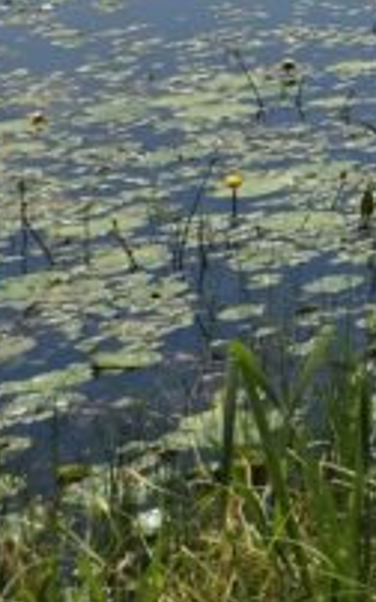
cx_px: 1500
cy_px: -316
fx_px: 2118
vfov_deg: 15.0
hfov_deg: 7.4
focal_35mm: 129
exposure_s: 1/3327
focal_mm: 5.4
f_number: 1.8
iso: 25
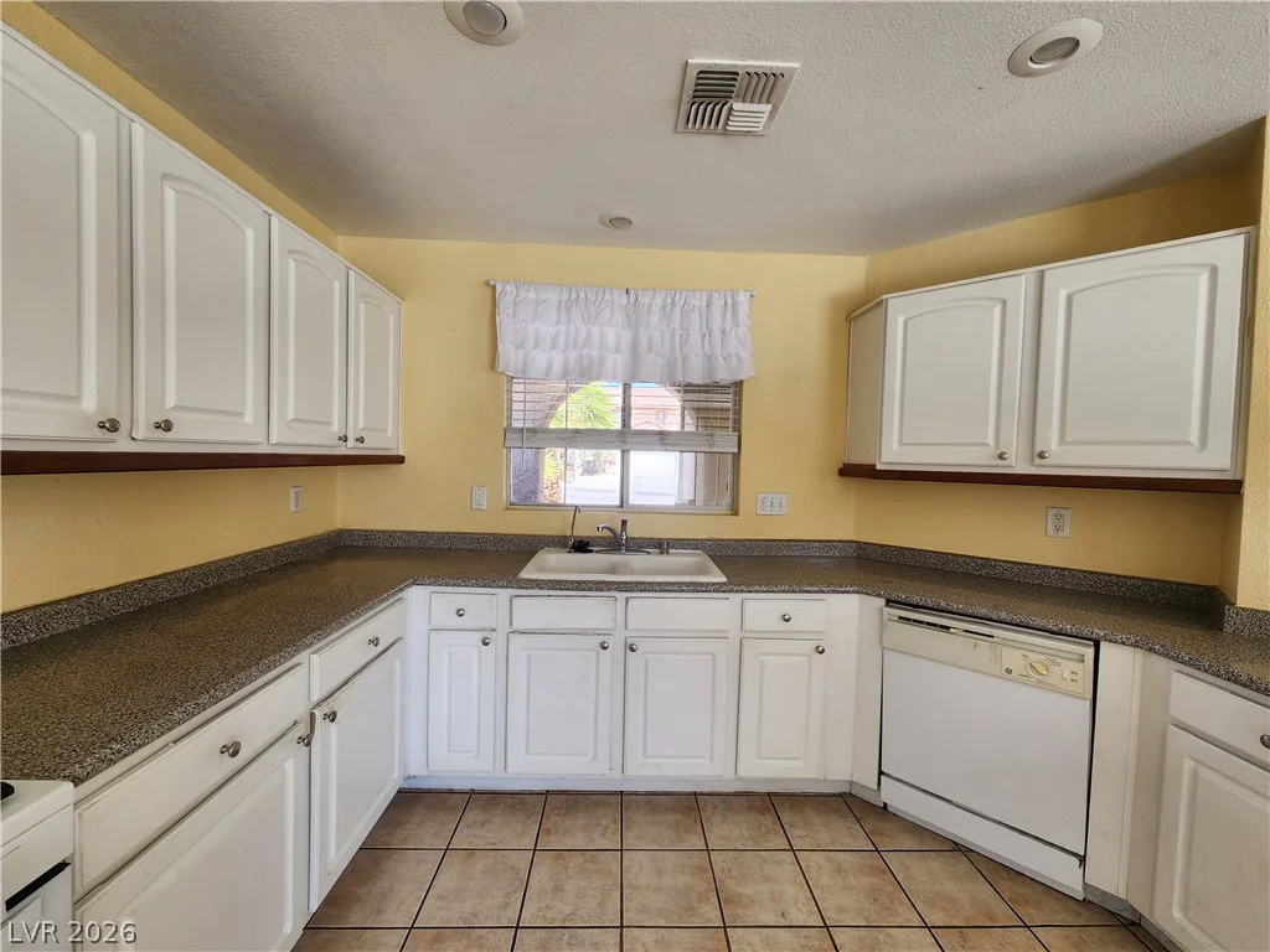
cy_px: 476
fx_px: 477
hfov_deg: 106.2
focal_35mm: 13
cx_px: 635
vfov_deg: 89.9
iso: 100
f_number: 2.2
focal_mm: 2.2
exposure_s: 1/120
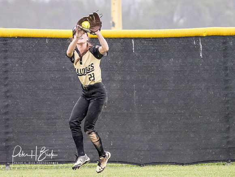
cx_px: 97
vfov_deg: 2.2
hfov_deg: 2.9
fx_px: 4693
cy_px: 33
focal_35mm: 691
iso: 3200
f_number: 4
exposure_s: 1/1000
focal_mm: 191
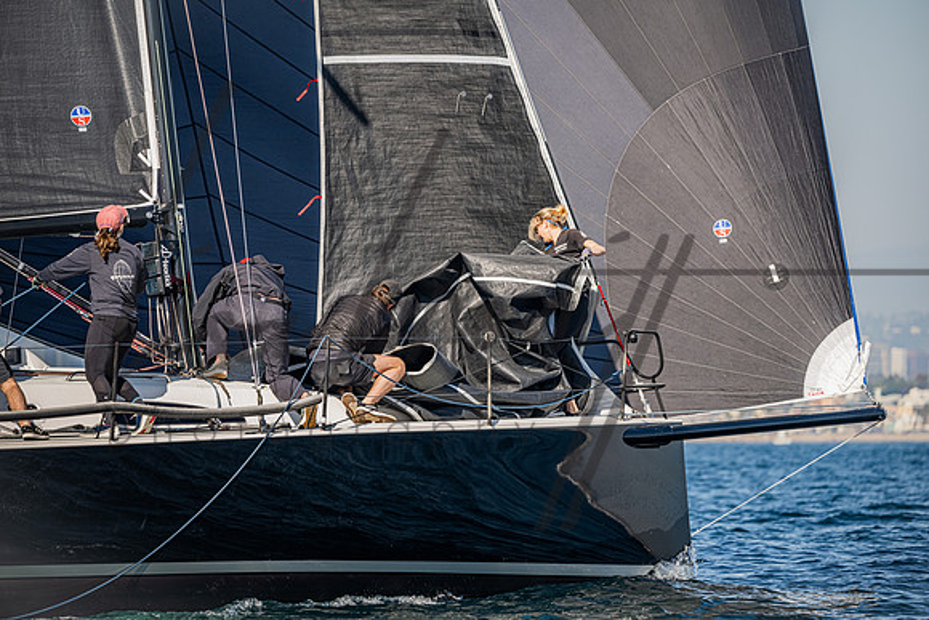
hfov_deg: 8.3
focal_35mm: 248
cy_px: 310
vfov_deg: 5.6
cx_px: 473
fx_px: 6390
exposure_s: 1/2000
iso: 400
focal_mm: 240
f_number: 5
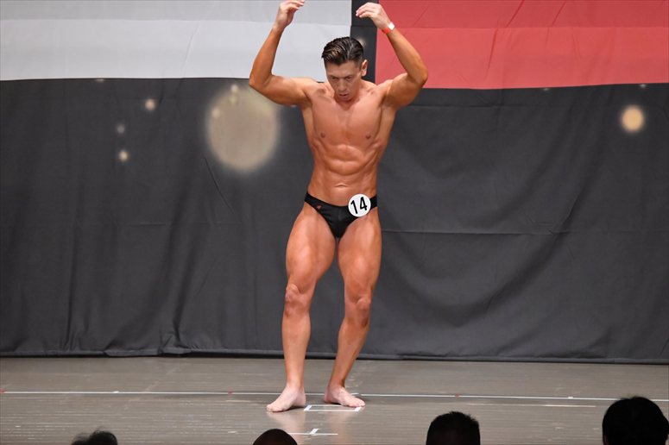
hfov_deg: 9.2
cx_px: 334
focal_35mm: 225
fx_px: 4179
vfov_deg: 6.1
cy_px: 222
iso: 6400
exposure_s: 1/400
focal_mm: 150
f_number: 5.6
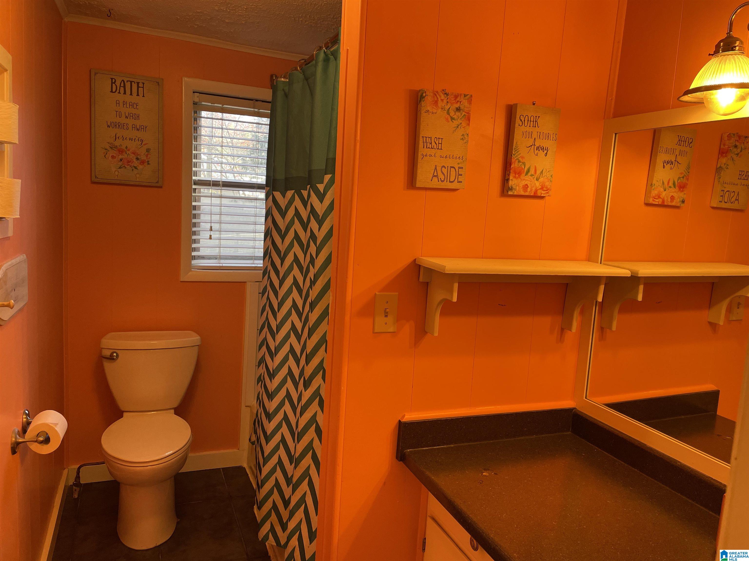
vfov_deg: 53.1
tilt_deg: -7.2
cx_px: 374
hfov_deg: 67.3
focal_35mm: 26
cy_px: 280
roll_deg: -3.8
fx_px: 563
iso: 100
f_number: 1.6
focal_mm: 4.2
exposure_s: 1/120
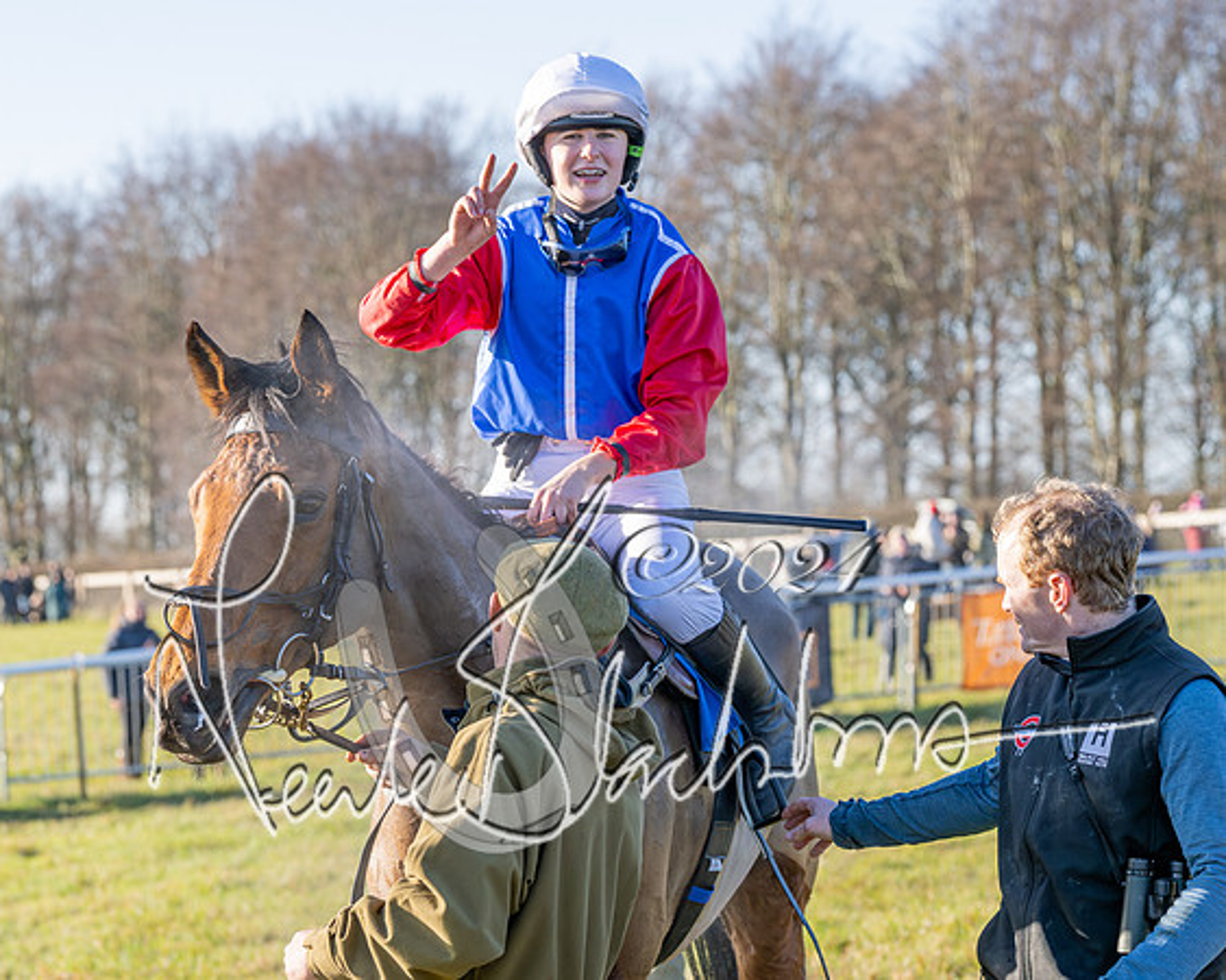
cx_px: 347
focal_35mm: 128
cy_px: 511
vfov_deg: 12.1
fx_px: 4636
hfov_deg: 15.0
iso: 400
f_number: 5
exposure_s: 1/1250
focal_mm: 95
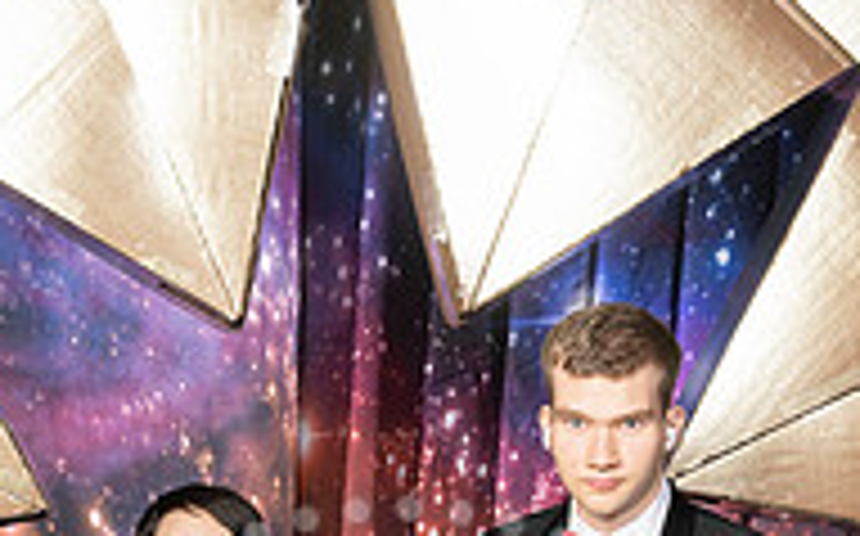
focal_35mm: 108
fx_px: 2529
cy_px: 914
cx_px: 401
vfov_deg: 11.4
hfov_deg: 19.3
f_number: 9
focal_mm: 45
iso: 320
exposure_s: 1/160
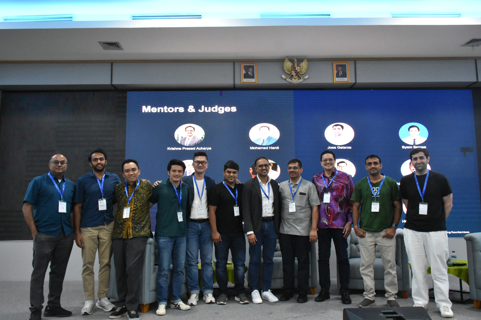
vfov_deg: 43.6
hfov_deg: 61.9
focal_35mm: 30
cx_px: 240
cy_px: 160
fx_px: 401
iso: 6400
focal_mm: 20
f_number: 5.6
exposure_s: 1/125
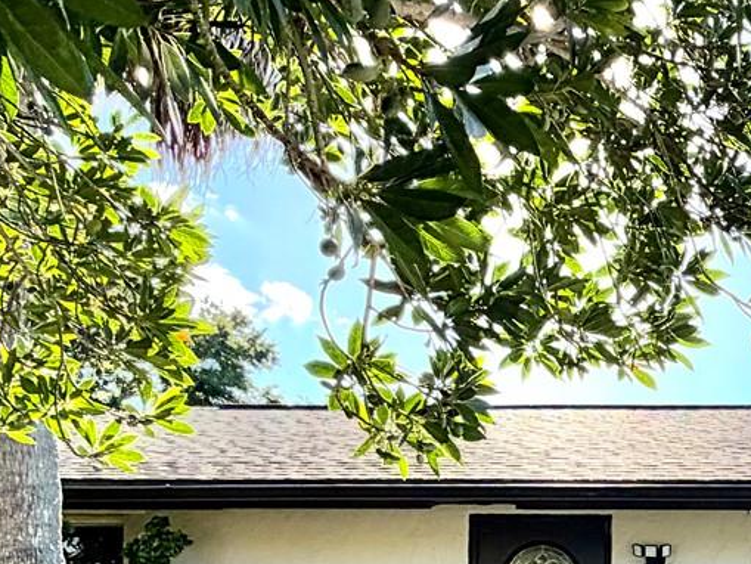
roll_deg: +0.1
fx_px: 955
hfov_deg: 36.1
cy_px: 705
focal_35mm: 44
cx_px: 836
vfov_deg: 28.0
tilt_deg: -0.9
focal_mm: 2.22
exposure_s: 1/717
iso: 40
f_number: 2.2
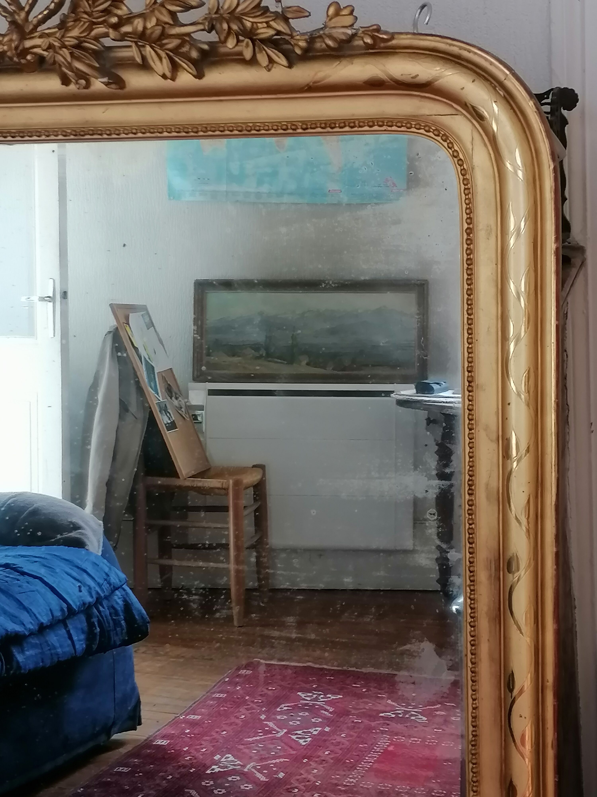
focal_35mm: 65
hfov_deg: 22.6
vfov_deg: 29.8
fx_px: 1495
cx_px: 298
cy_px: 398
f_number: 1.8
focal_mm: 5.3
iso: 100
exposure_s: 1/33.3
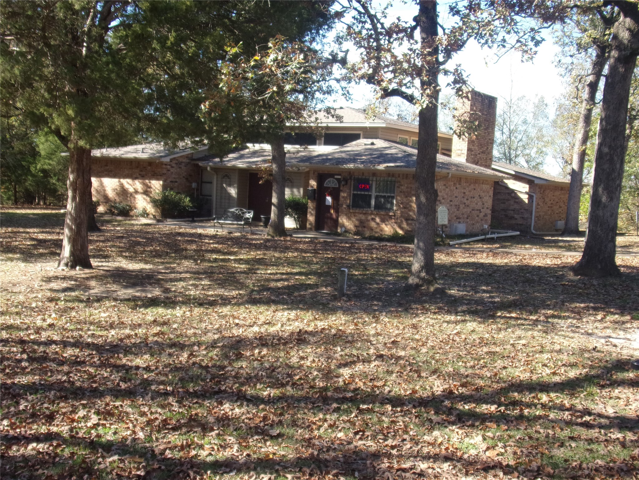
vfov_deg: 36.8
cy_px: 240
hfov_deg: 47.9
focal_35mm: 39
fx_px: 720
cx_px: 320
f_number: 3.9
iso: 80
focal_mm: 7
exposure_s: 1/150
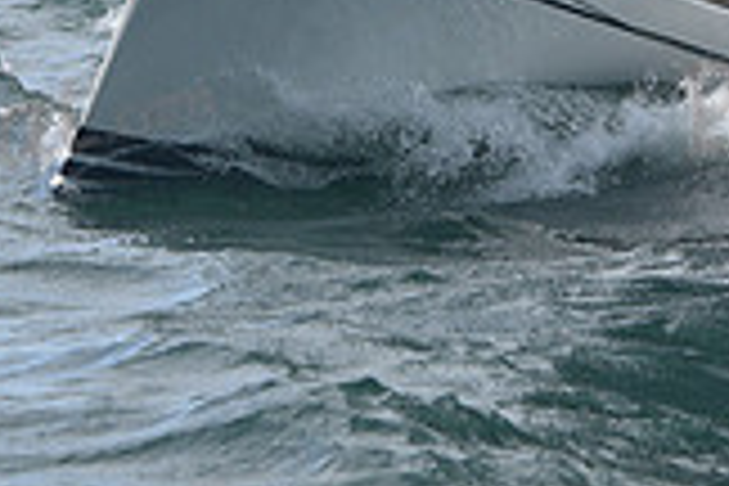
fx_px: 6682
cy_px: -133
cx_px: 450
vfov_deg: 4.2
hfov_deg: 6.2
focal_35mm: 330
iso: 320
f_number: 6.3
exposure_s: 1/800
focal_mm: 92
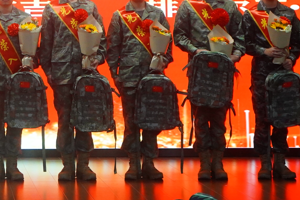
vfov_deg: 10.4
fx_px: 1058
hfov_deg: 15.8
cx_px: -18
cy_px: -97
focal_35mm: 127
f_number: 5.6
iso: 5000
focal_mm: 37
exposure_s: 1/250
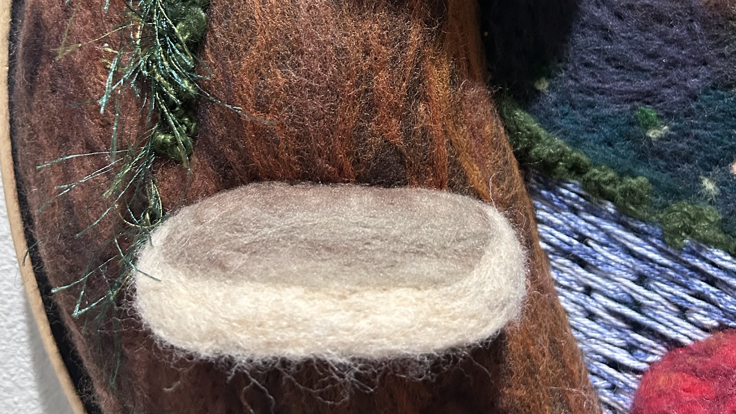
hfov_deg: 52.8
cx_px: 367
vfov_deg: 30.0
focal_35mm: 38
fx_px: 742
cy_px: 47
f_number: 1.5
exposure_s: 1/40
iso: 500
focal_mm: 5.7
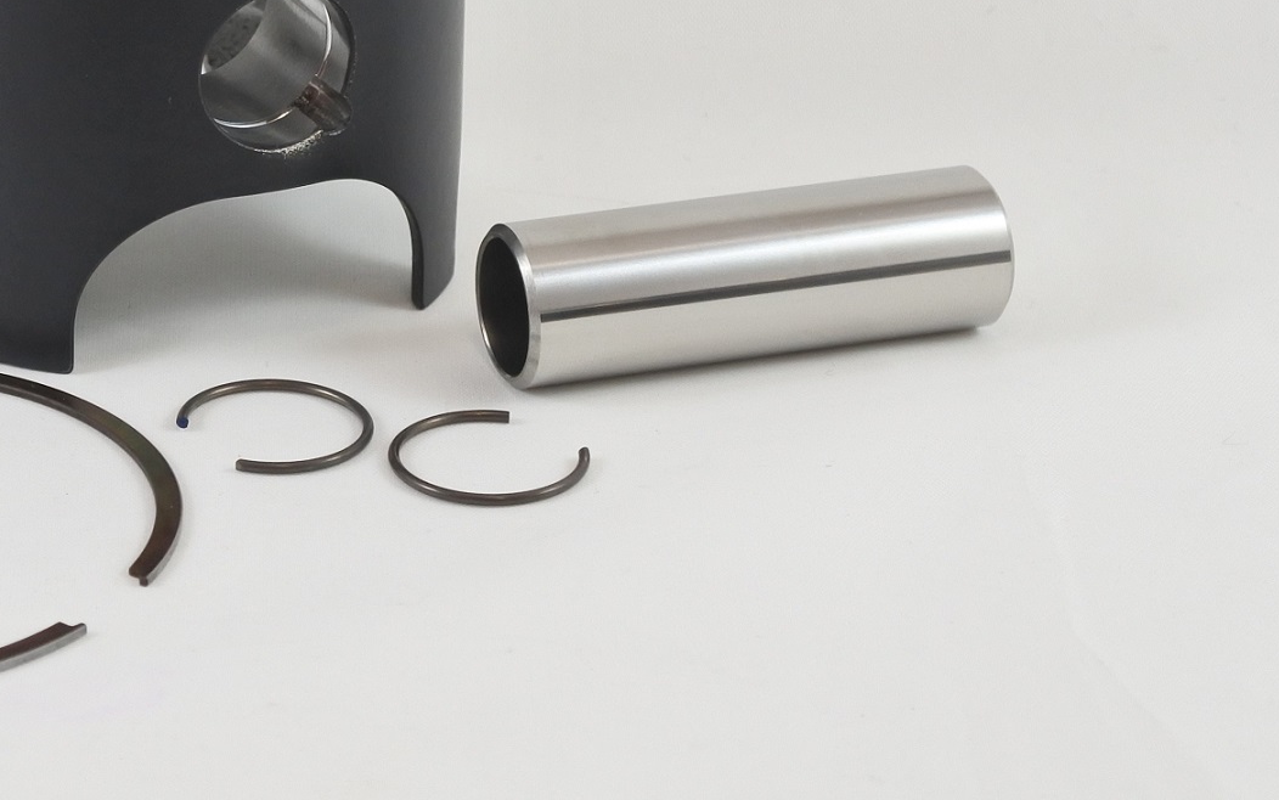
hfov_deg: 20.4
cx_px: 131
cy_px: 103
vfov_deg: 13.0
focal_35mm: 100
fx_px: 3486
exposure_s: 1/125
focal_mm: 18.9
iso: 400
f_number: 4.5
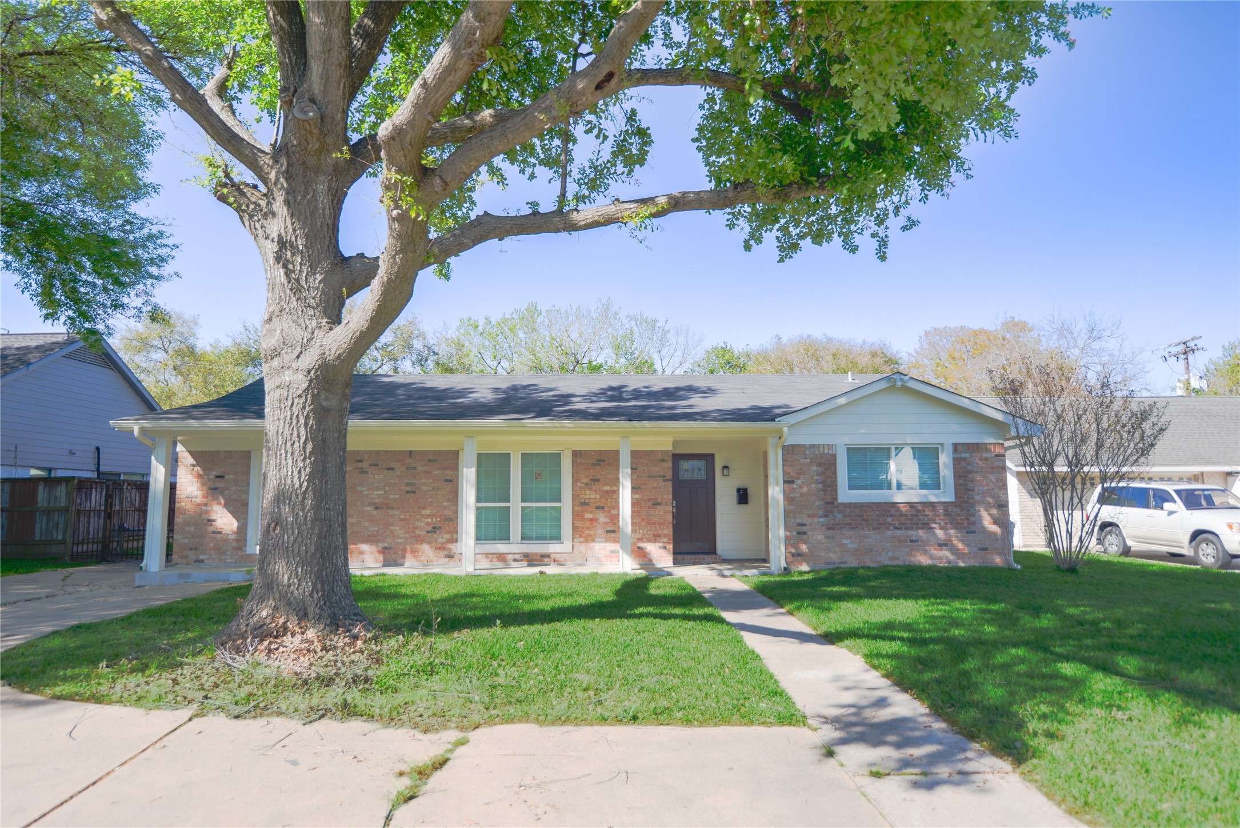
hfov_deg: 78.6
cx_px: 620
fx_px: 758
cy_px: 414
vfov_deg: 57.3
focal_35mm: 22
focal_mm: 22
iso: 100
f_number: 4
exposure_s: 1/25
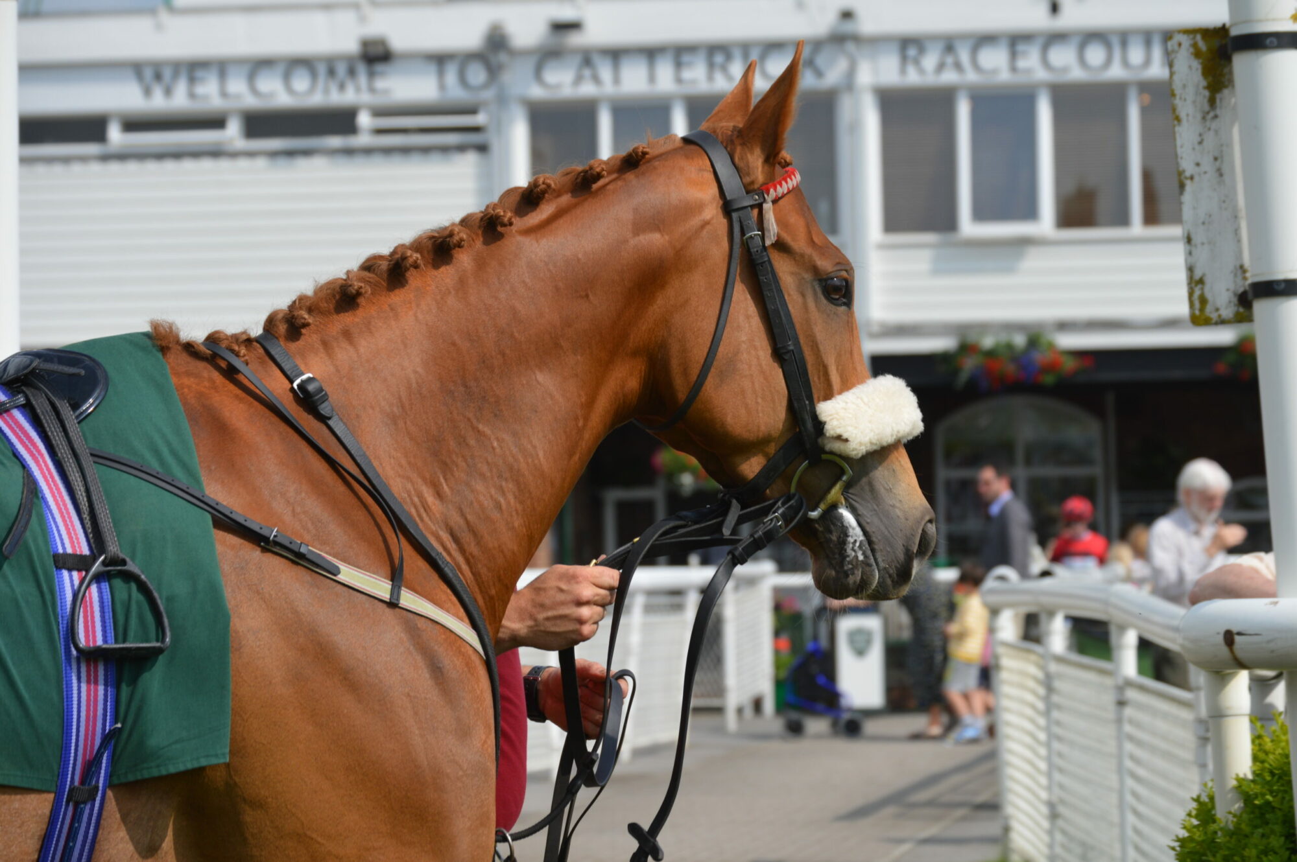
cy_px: 431
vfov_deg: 9.6
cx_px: 648
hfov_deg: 14.4
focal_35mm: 142
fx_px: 5130
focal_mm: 95
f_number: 6.3
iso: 100
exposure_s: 1/640
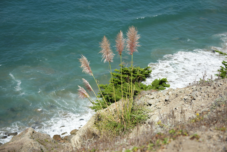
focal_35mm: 71
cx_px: 114
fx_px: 448
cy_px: 76
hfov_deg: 28.5
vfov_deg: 19.2
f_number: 5
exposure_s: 1/2000
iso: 400
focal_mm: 71
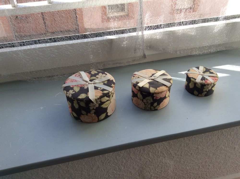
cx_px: 120
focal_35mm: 32
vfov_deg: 44.1
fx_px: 222
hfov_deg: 56.9
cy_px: 90
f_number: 2.4
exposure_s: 1/230
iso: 32
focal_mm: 3.3
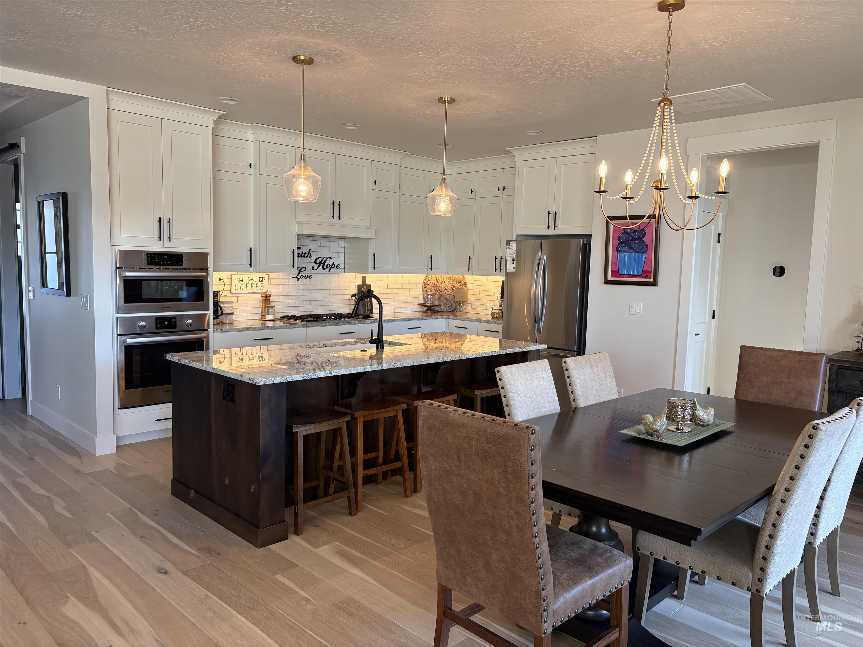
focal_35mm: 26
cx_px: 432
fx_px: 648
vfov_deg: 53.1
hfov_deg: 67.3
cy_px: 324
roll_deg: -0.7
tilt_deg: -6.2
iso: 80
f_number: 1.6
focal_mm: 5.96
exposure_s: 1/60
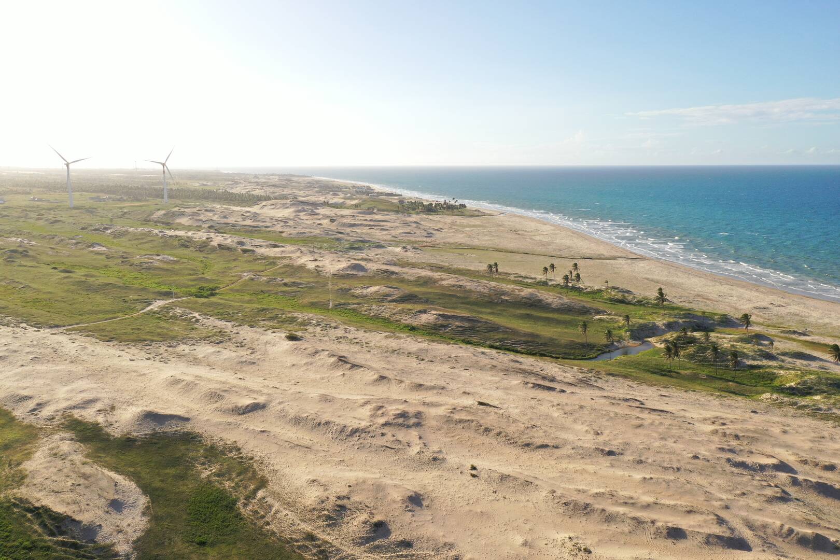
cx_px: 420
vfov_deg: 46.4
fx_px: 653
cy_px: 280
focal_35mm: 28
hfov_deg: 65.5
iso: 100
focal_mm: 10.26
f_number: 5.6
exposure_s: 1/400
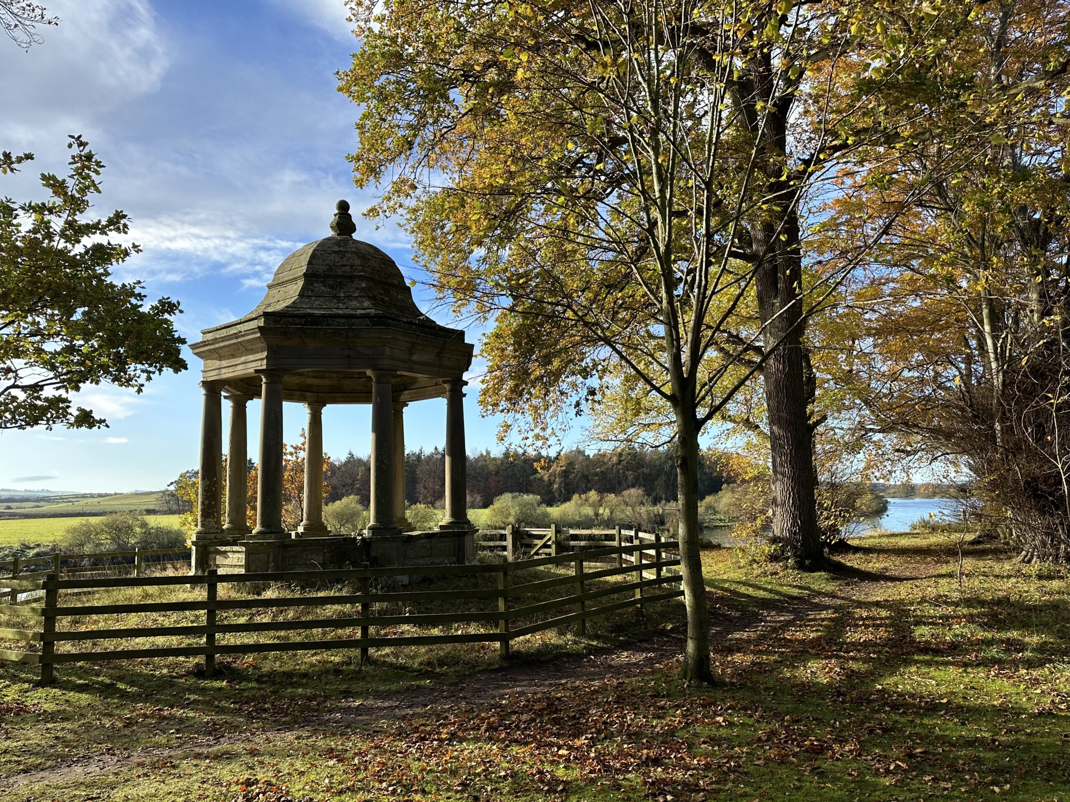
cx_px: 535
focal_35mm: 24
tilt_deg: +6.4
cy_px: 401
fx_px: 742
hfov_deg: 71.6
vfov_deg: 56.8
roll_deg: -0.8
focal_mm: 6.86
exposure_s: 1/1664
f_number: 1.78
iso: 80
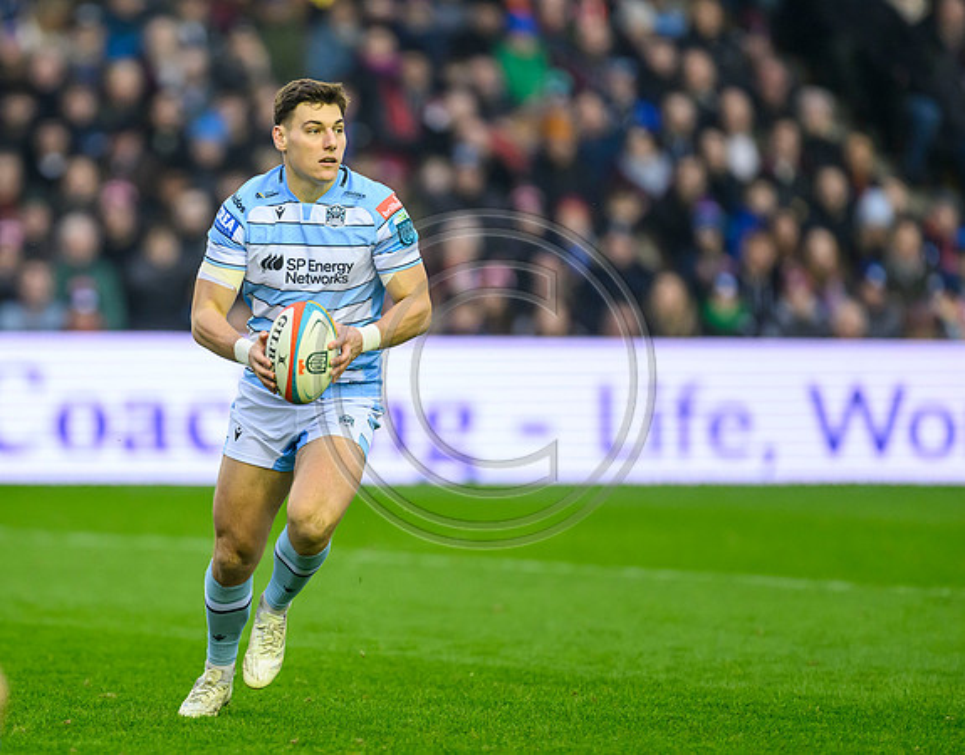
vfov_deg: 2.9
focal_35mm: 533
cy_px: 376
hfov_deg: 3.7
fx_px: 15088
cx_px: 291
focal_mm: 400
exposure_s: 1/1600
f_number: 3.2
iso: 4000
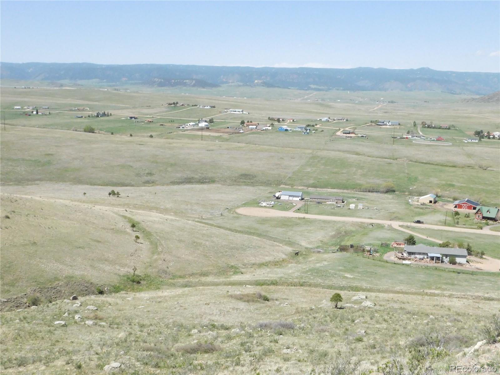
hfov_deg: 46.8
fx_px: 578
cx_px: 250
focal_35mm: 40
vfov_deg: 36.0
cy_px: 188
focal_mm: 7.1
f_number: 7.2
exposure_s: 1/1500
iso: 800
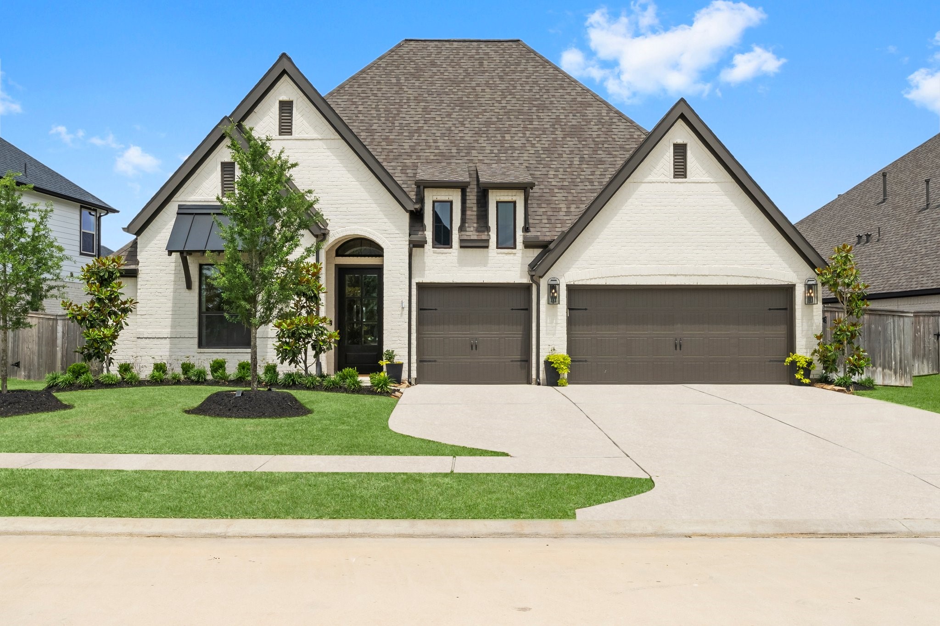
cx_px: 470
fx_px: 888
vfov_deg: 38.9
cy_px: 313
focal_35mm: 34
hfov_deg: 55.8
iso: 800
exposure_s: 1/400
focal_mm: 22.8
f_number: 11
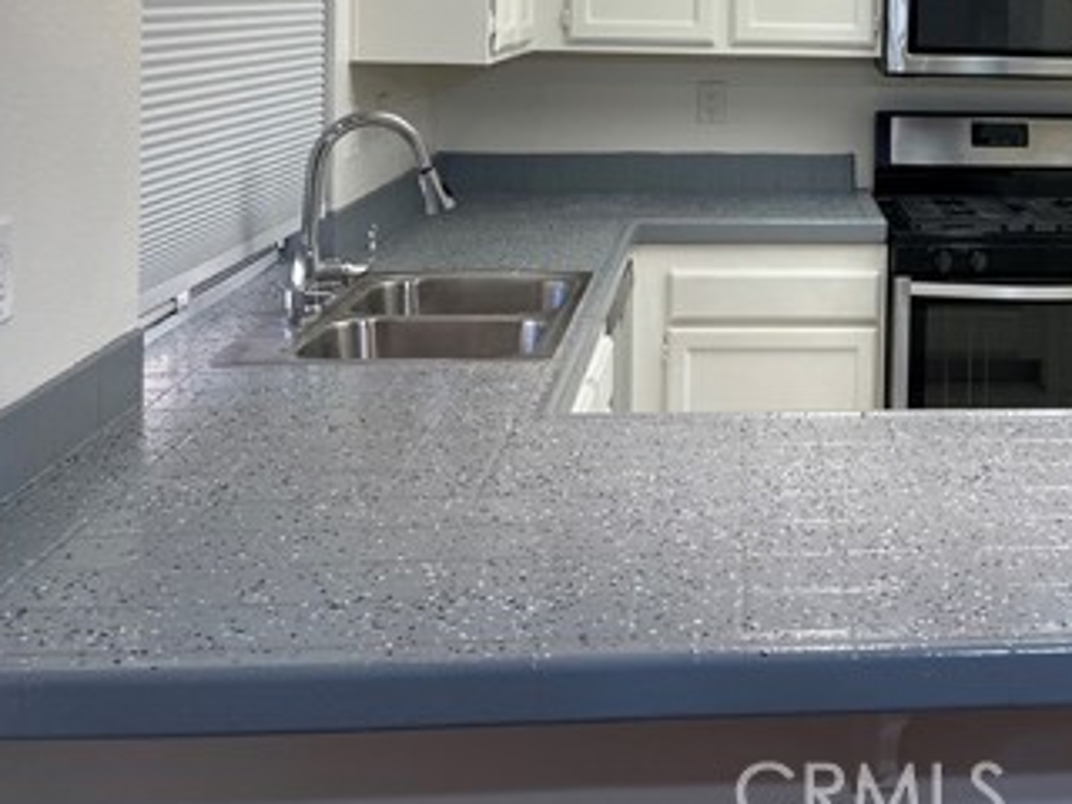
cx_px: 901
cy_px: 37
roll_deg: -1.4
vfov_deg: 27.7
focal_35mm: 50
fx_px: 1548
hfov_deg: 36.5
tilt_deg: -1.8
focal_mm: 5.1
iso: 64
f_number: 1.6
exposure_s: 1/120
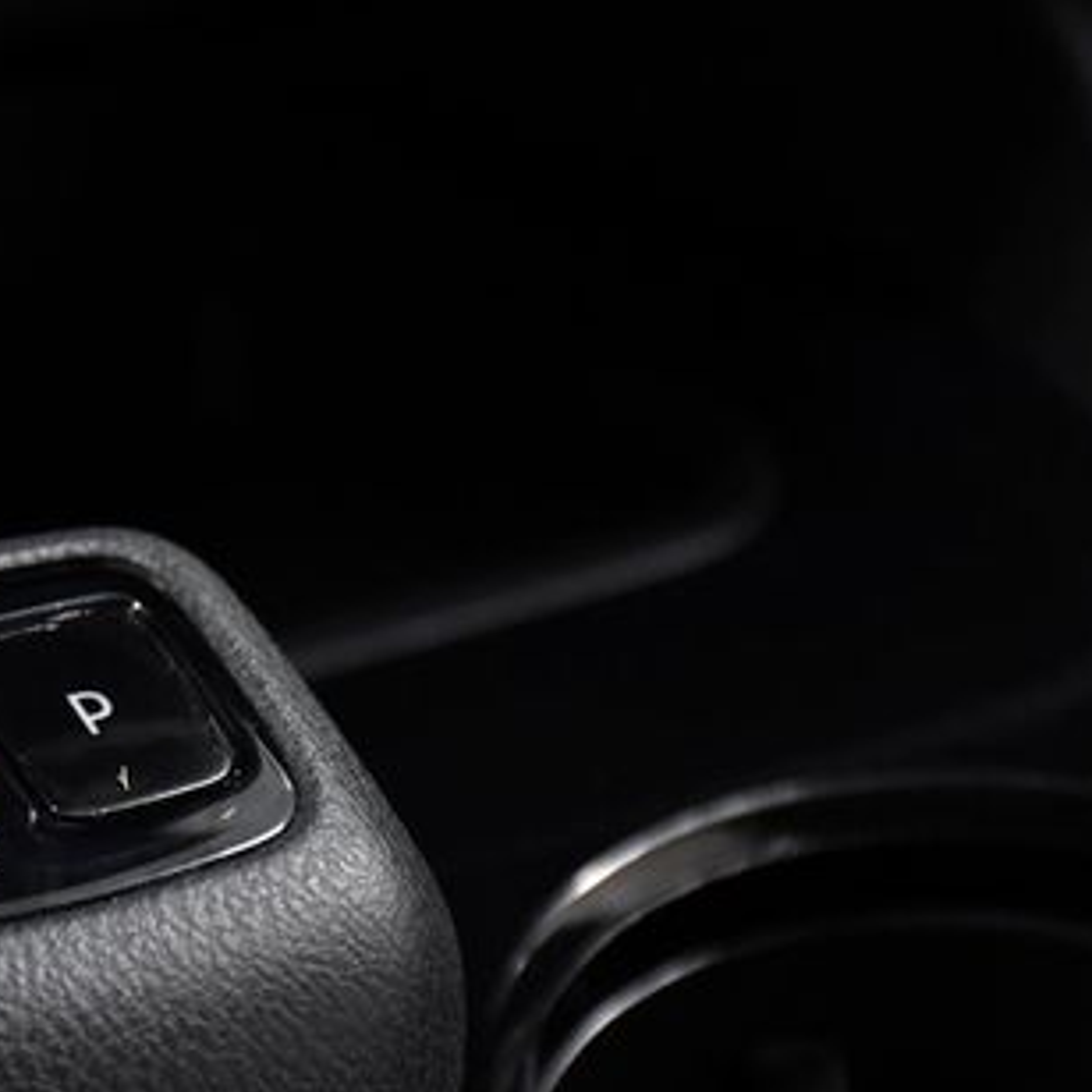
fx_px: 7995
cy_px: 700
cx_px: 4
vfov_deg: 7.8
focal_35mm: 224
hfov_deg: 7.8
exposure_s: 1/160
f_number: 5.3
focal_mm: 85
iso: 2500
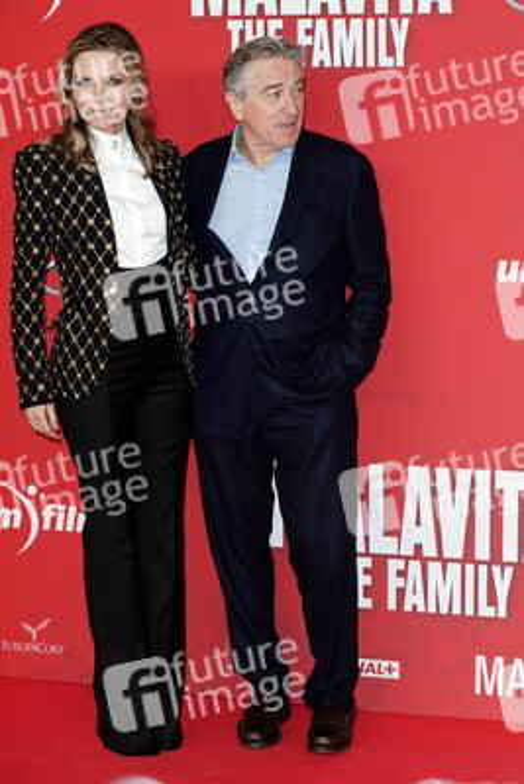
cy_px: 392
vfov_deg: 25.4
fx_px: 1745
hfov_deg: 17.1
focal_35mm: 80
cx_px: 262
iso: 800
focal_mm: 80
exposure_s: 1/250
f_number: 6.3
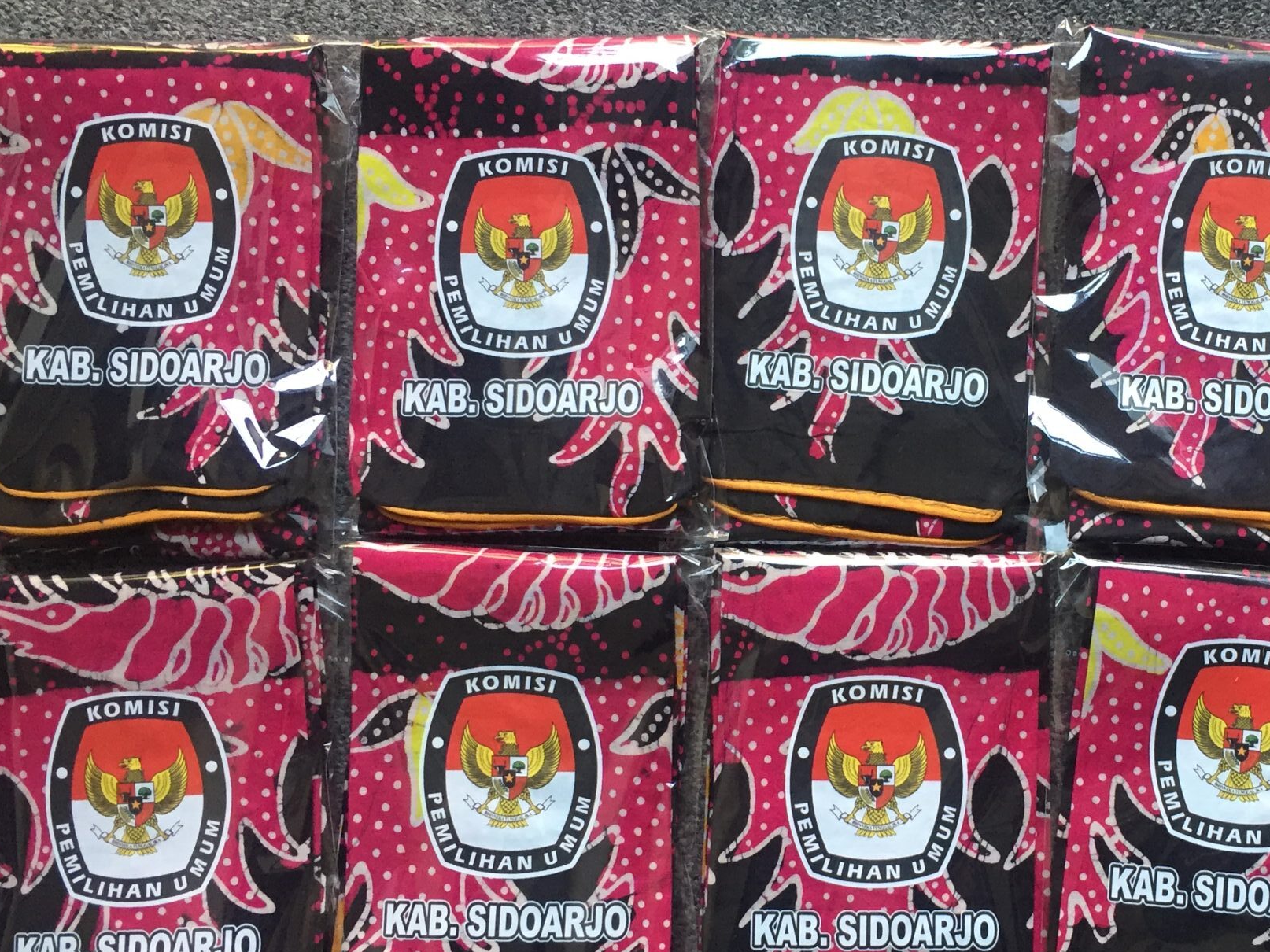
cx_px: 922
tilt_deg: -87.9
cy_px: 527
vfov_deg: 31.5
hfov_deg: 40.3
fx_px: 1687
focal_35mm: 46
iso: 64
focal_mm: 4.15
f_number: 2.2
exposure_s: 1/33
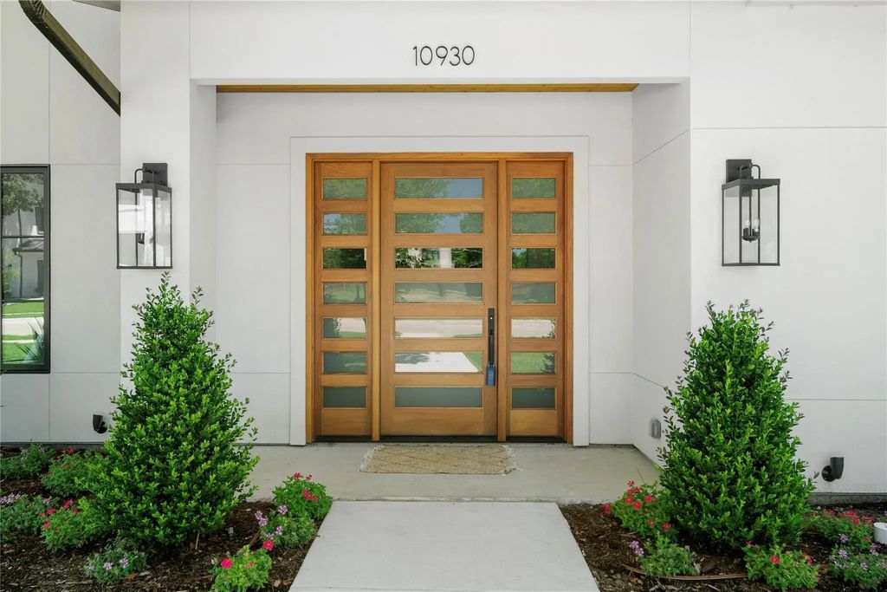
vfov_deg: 53.1
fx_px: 591
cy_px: 296
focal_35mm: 24
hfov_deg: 73.7
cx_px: 444
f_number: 8
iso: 400
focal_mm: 24
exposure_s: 1/15
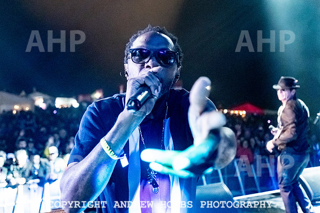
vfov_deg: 31.5
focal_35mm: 42
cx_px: 146
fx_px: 375
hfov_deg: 46.2
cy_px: 73
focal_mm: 32
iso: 8000
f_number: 4
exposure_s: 1/400
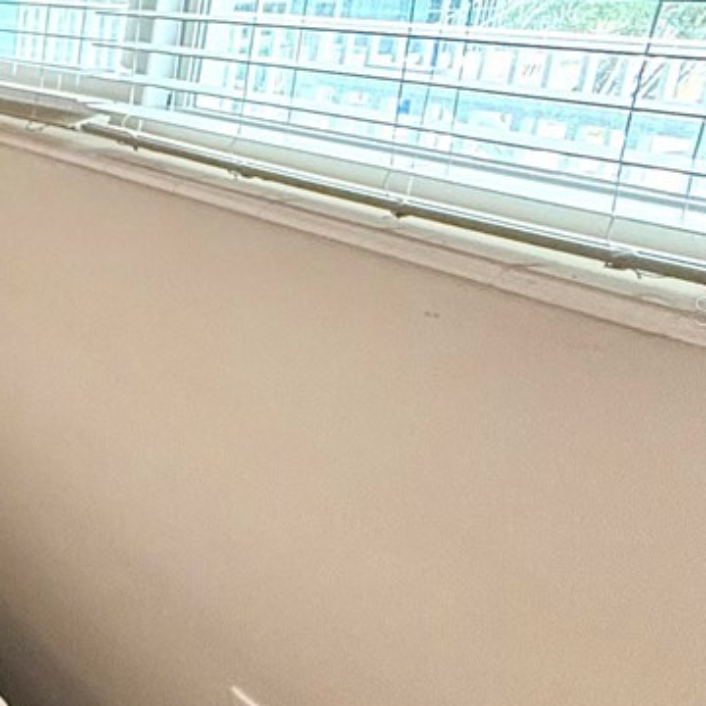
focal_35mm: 55
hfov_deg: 19.2
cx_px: -690
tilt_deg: -15.1
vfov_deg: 31.1
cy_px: 310
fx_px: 1269
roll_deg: +2.6
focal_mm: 2.22
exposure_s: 1/120
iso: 250
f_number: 2.2
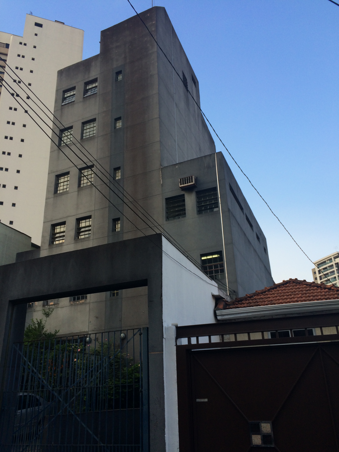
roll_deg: +3.8
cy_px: 226
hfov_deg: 48.2
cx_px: 170
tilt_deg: +25.2
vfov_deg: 61.7
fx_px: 379
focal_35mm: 29
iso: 32
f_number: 2.2
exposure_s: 1/313
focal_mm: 4.15
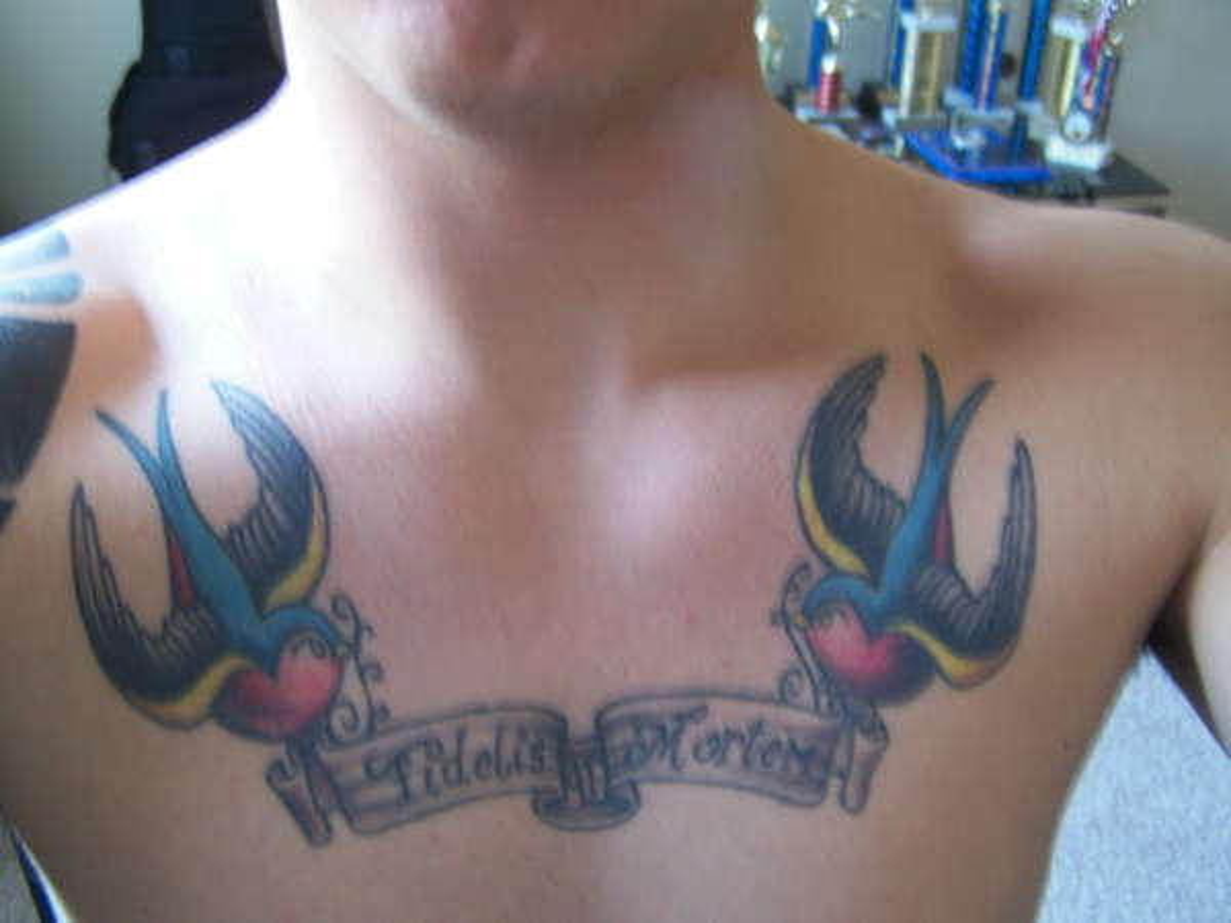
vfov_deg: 37.7
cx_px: 616
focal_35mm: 38
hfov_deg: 49.0
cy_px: 462
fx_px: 1351
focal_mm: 6.3
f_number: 2.8
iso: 140
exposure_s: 1/8
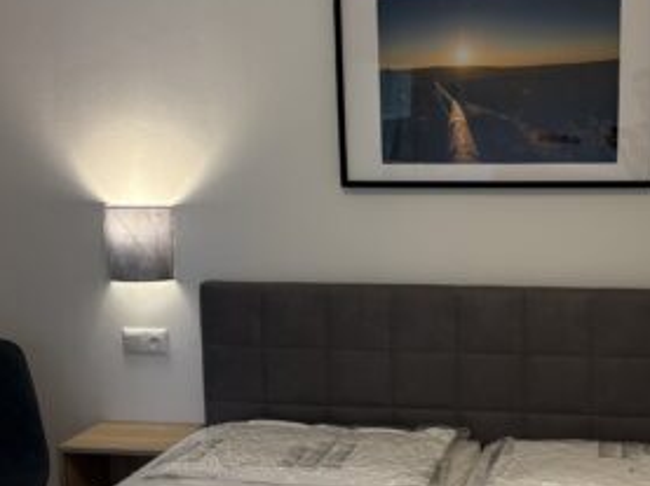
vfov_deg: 30.7
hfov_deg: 39.4
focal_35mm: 47
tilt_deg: -10.0
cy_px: 297
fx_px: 881
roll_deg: +0.3
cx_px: 490
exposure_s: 1/100
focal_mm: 5.96
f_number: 1.6
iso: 160
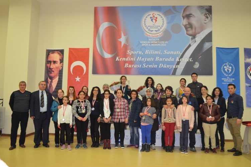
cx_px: 126
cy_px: 83
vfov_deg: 41.1
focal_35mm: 32
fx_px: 223
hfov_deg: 58.7
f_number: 3.8
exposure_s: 1/60
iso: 1600
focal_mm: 20
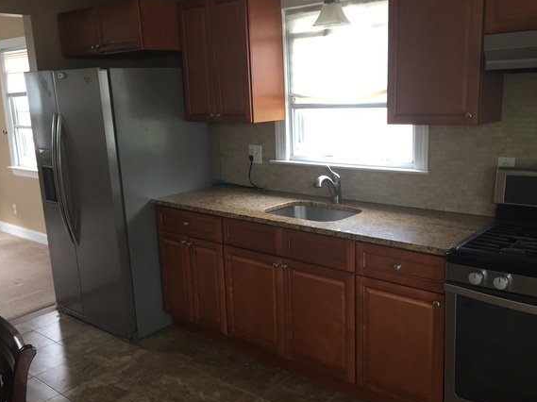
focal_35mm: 34
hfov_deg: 54.0
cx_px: 278
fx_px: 527
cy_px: 212
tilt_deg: -12.7
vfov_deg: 41.7
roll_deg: +2.4
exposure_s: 1/30
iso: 50
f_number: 2.2
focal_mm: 4.15
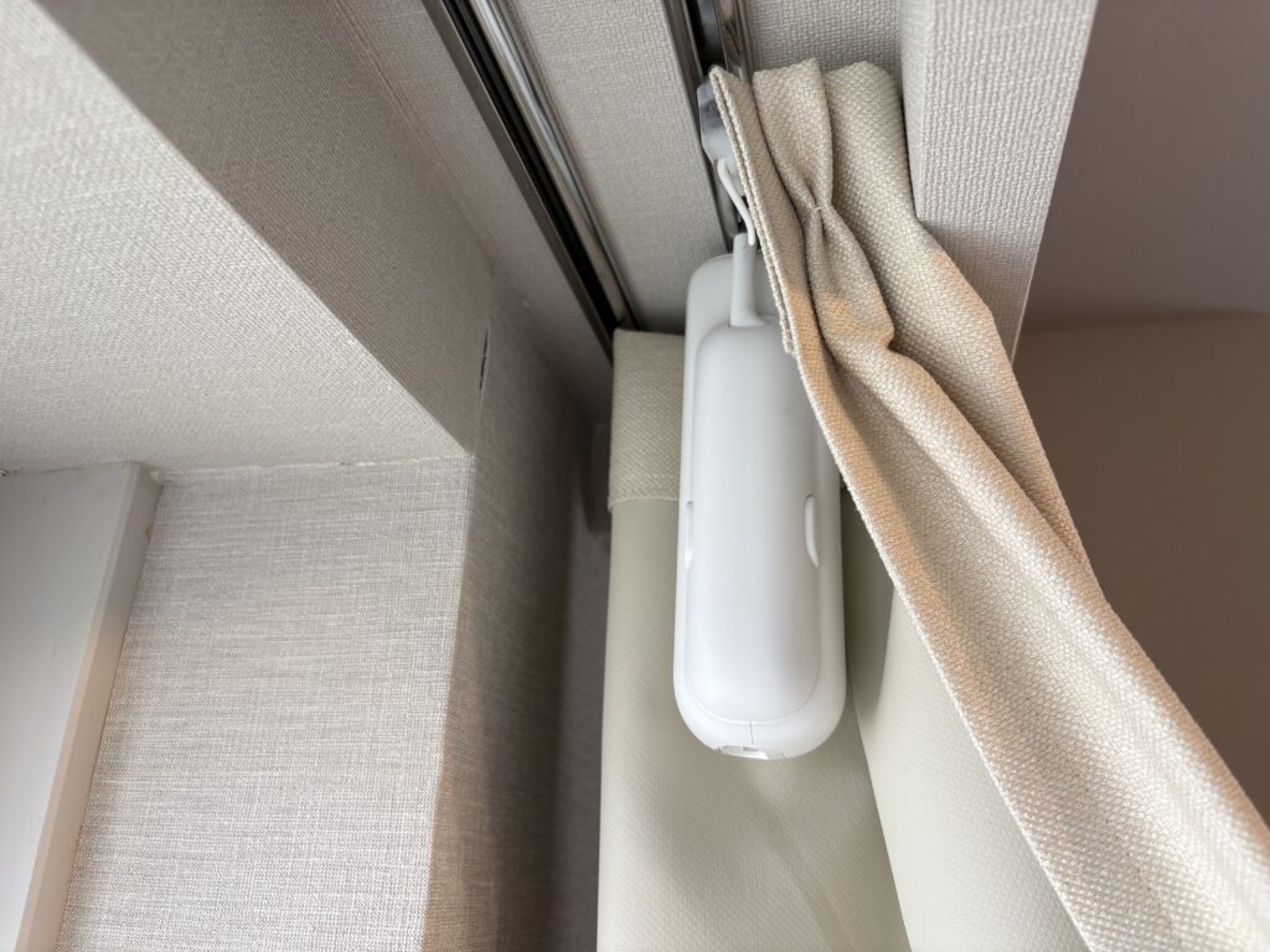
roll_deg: -1.3
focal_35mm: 26
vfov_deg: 53.1
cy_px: 476
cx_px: 635
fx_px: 954
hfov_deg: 67.3
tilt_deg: +21.8
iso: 50
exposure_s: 1/121
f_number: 1.6
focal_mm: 5.96
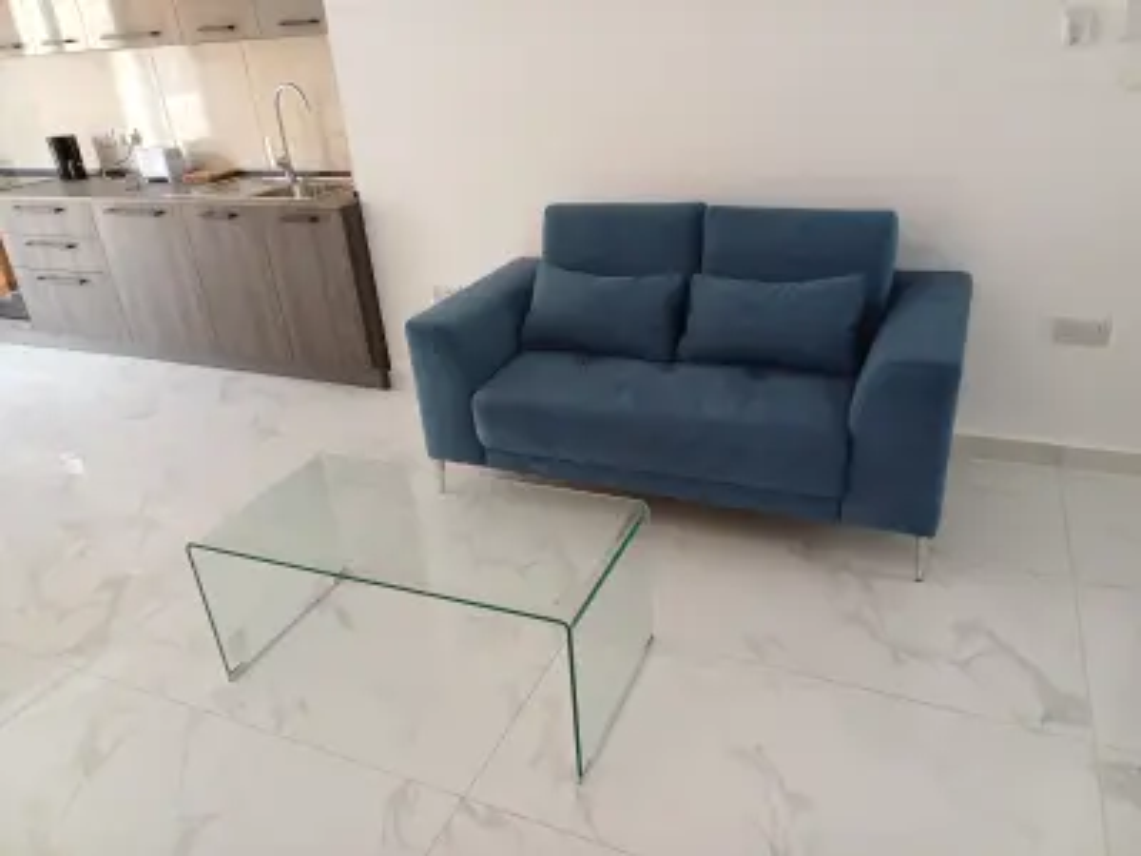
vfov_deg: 54.9
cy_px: 428
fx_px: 824
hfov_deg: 69.4
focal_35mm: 25
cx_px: 570
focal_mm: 4.65
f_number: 1.8
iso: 125
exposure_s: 1/50
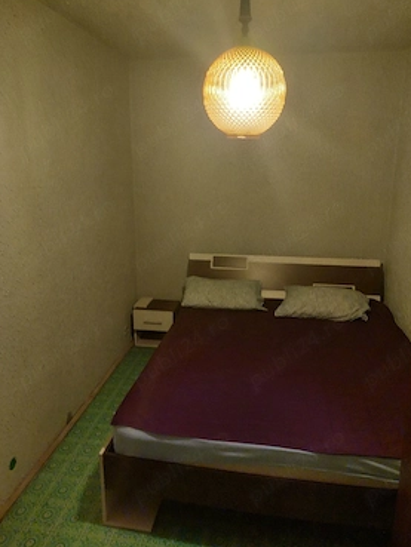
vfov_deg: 67.2
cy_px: 253
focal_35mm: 26
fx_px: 411
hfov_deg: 53.1
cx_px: 211
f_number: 1.8
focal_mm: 5.23
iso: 500
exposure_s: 1/40
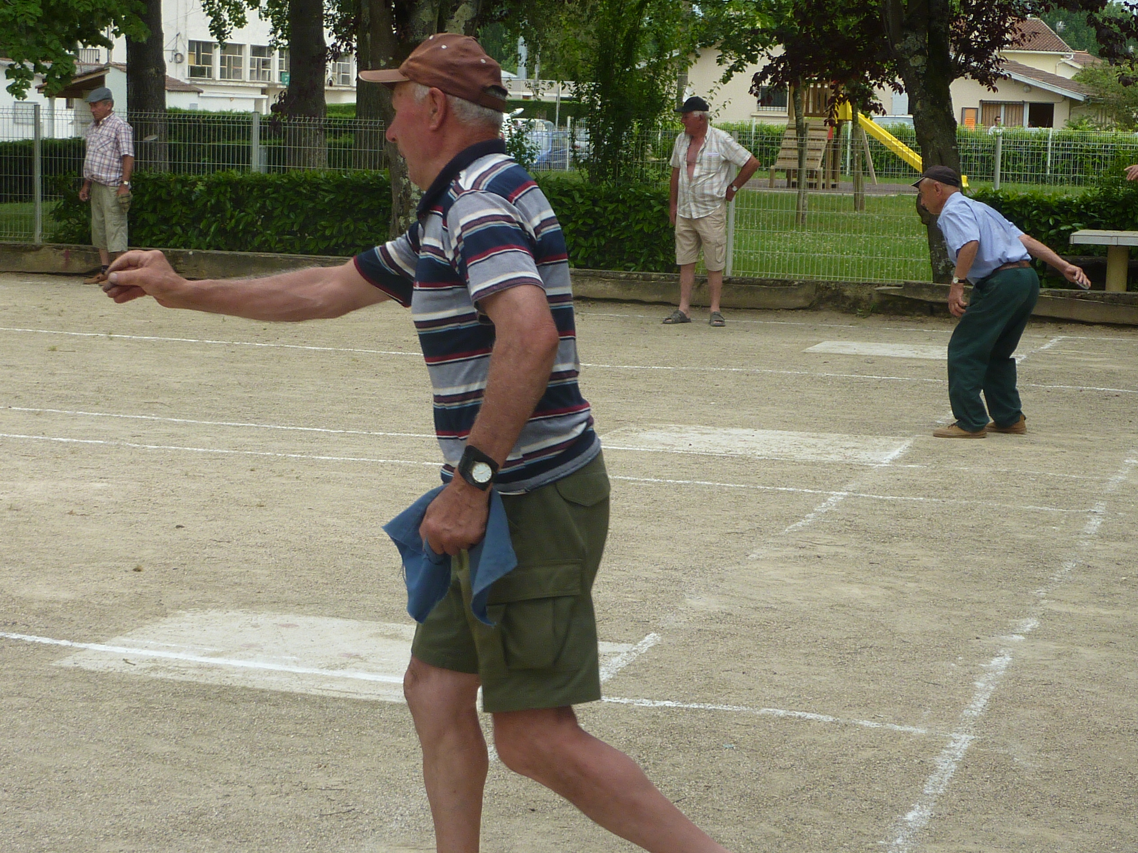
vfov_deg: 19.6
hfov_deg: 26.0
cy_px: 426
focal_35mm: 75
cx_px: 569
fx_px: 2466
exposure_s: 1/320
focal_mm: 8.5
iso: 100
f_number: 3.8
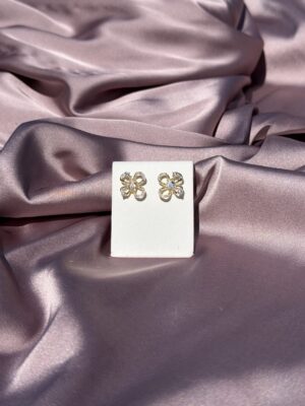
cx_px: 152
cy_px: 203
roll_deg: +3.2
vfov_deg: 39.7
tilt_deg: -30.4
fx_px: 564
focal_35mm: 48
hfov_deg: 30.3
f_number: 1.78
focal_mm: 6.76
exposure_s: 1/27778
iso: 64
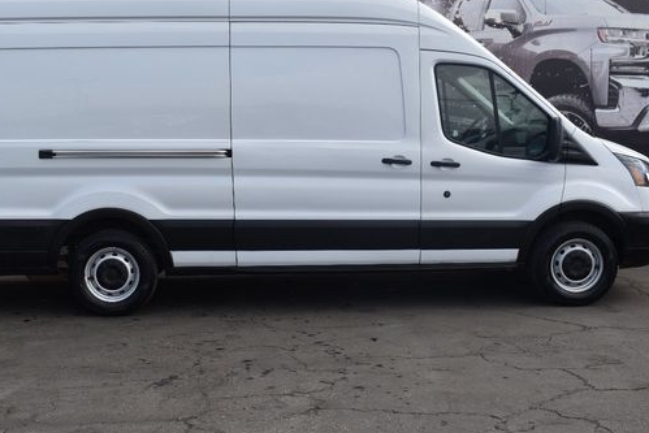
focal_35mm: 50
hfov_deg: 39.5
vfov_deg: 27.0
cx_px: 276
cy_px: 198
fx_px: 902
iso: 100
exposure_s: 1/400
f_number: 5.6
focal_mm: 26
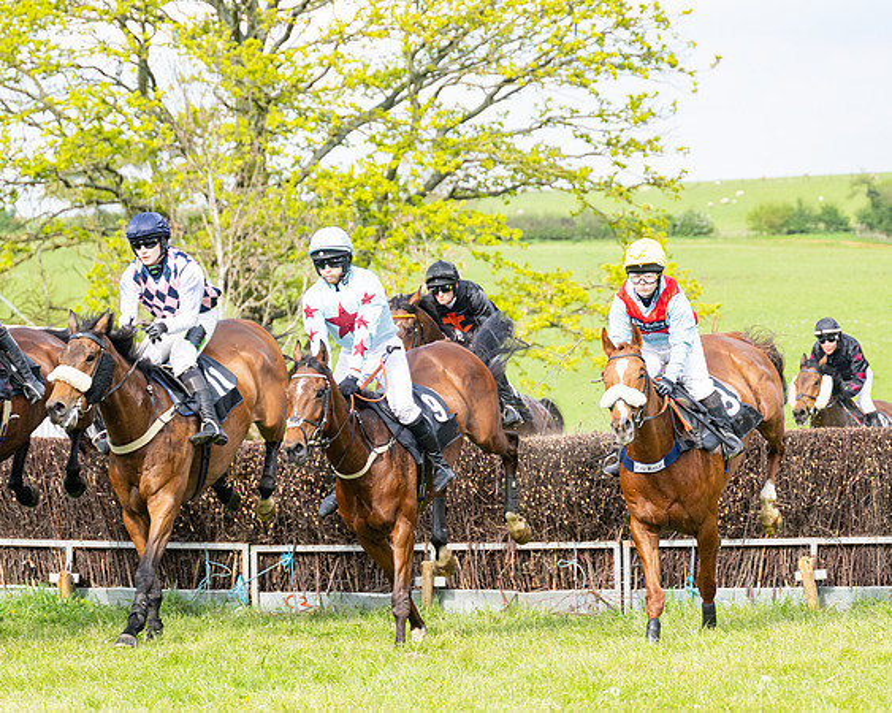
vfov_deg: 8.8
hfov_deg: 11.0
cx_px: 524
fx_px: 4634
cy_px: 356
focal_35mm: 176
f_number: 4
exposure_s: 1/1600
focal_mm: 98
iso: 400
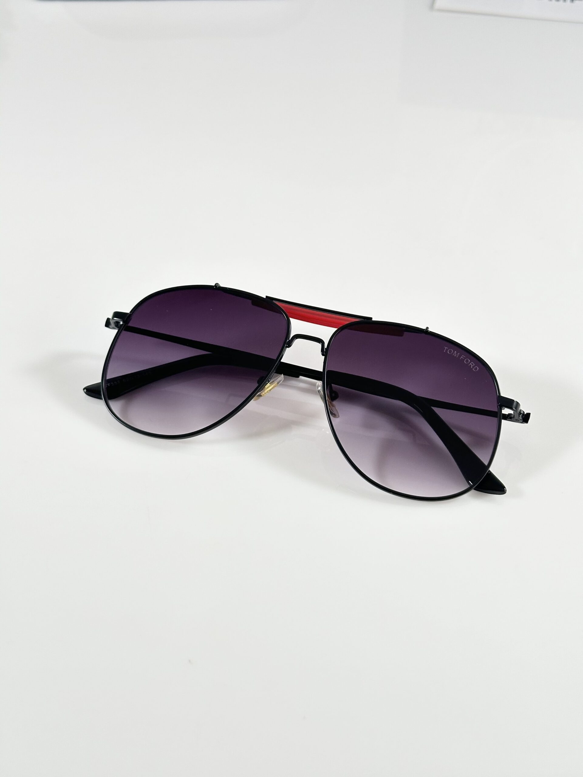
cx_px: 292
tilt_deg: -43.5
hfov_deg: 30.3
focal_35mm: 48
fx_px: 1078
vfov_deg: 39.7
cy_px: 388
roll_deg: +0.6
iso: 80
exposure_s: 1/100
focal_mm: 6.86
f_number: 1.78
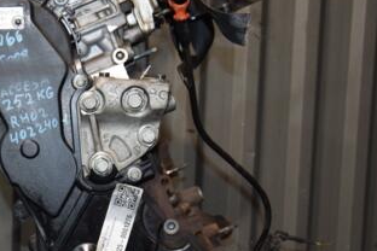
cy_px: 187
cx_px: 72
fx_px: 785
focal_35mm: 75
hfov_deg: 26.5
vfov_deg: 18.1
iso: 800
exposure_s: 1/60
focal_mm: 26
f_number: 5
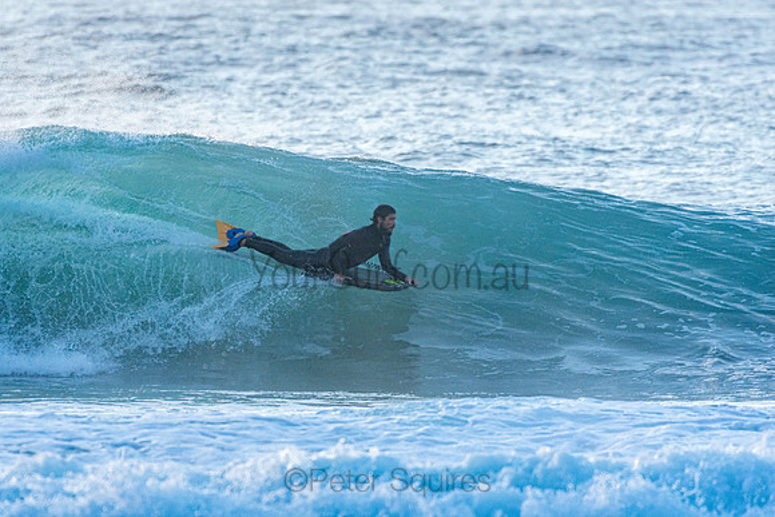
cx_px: 388
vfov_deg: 1.9
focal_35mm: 720
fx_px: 15503
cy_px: 258
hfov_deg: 2.9
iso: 640
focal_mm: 480
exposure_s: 1/1250
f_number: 5.6
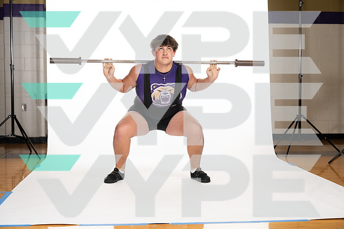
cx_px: 172
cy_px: 114
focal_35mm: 59
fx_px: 564
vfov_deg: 23.0
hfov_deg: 33.9
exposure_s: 1/250
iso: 250
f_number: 5.6
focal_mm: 59
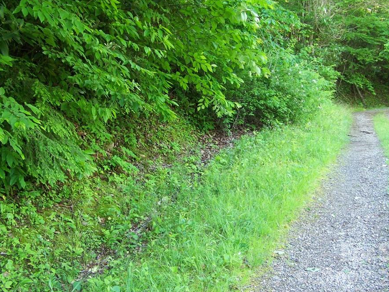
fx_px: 472
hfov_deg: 44.8
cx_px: 203
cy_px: 137
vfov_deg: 34.3
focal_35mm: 42
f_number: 2.8
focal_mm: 5.85
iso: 160
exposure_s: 1/30
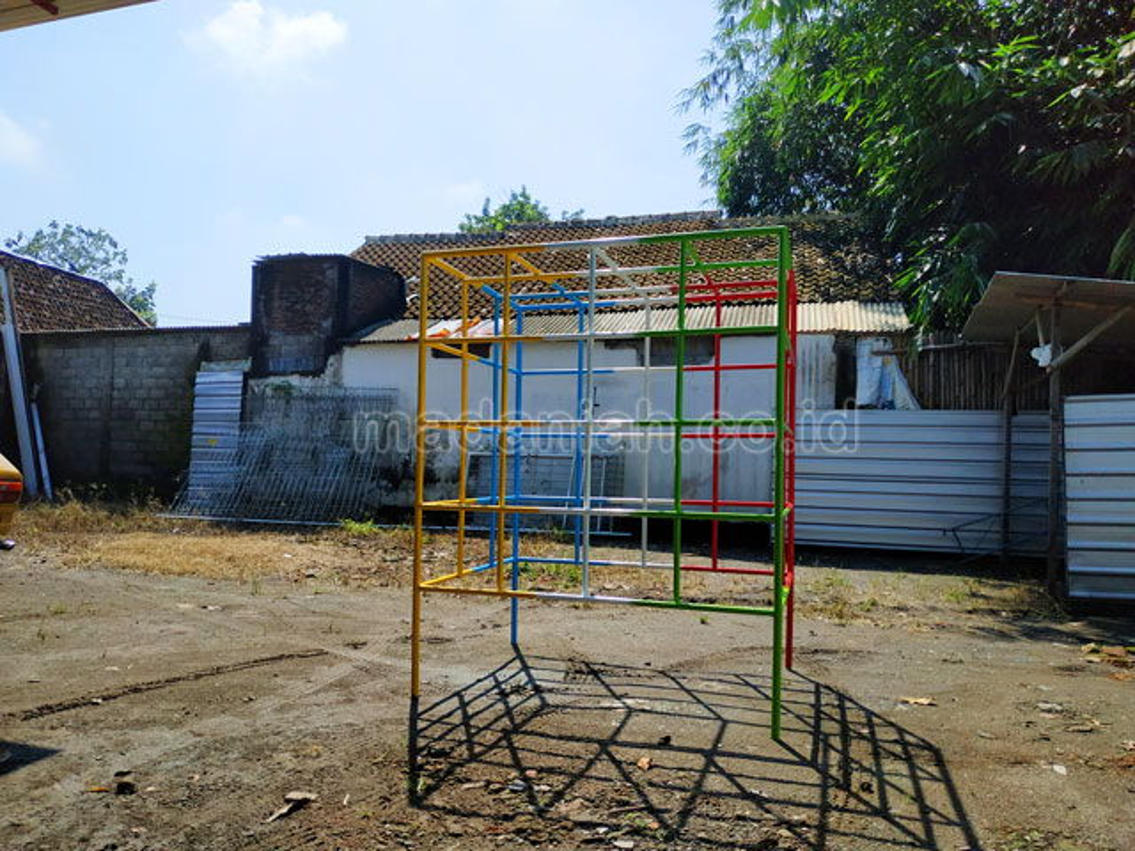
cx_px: 568
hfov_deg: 71.6
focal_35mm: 24
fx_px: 787
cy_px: 426
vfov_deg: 56.8
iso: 250
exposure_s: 1/5905
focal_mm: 3.94
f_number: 1.9
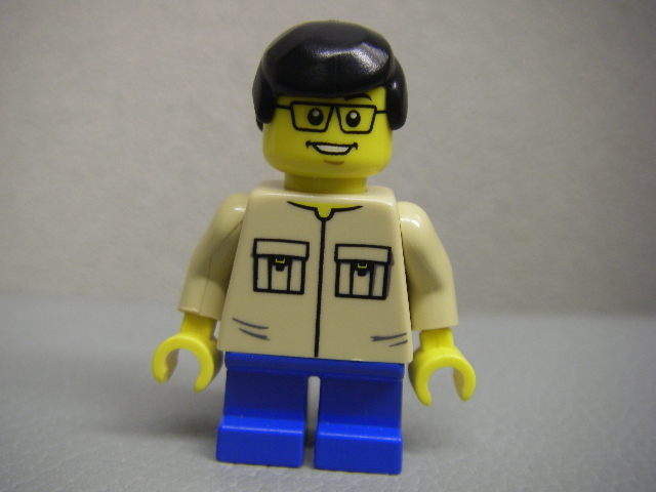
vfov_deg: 37.7
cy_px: 246
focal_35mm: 38
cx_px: 328
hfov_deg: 49.0
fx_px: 720
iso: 160
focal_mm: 6.3
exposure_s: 1/6
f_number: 3.3
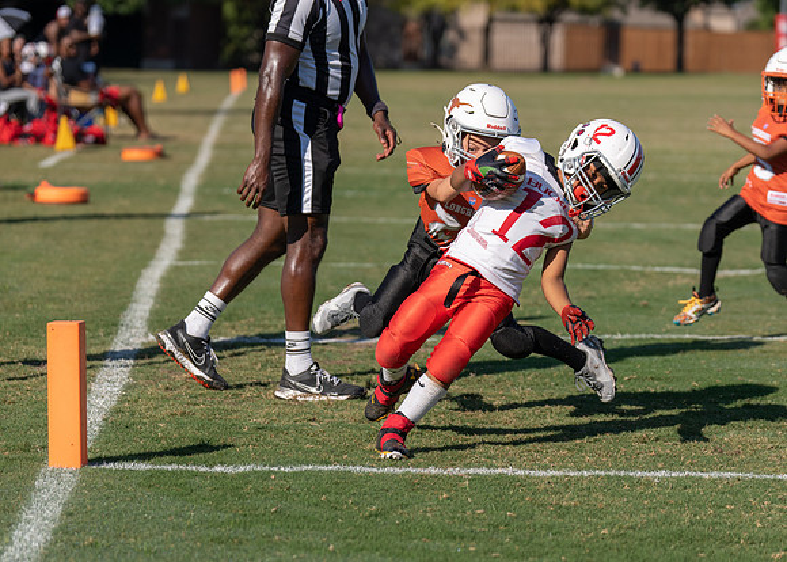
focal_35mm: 149
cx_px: 471
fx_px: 3336
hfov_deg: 13.4
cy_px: 317
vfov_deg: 9.6
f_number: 2.8
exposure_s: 1/3200
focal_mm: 109
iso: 160
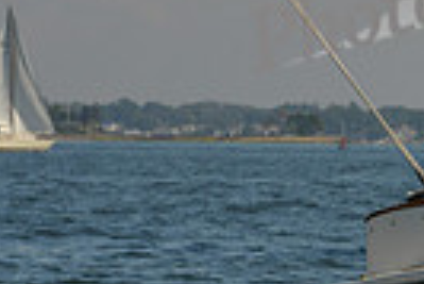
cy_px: 110
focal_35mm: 427
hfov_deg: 4.7
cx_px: 867
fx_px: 5035
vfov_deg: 3.2
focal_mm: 98
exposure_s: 1/1250
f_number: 8
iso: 400
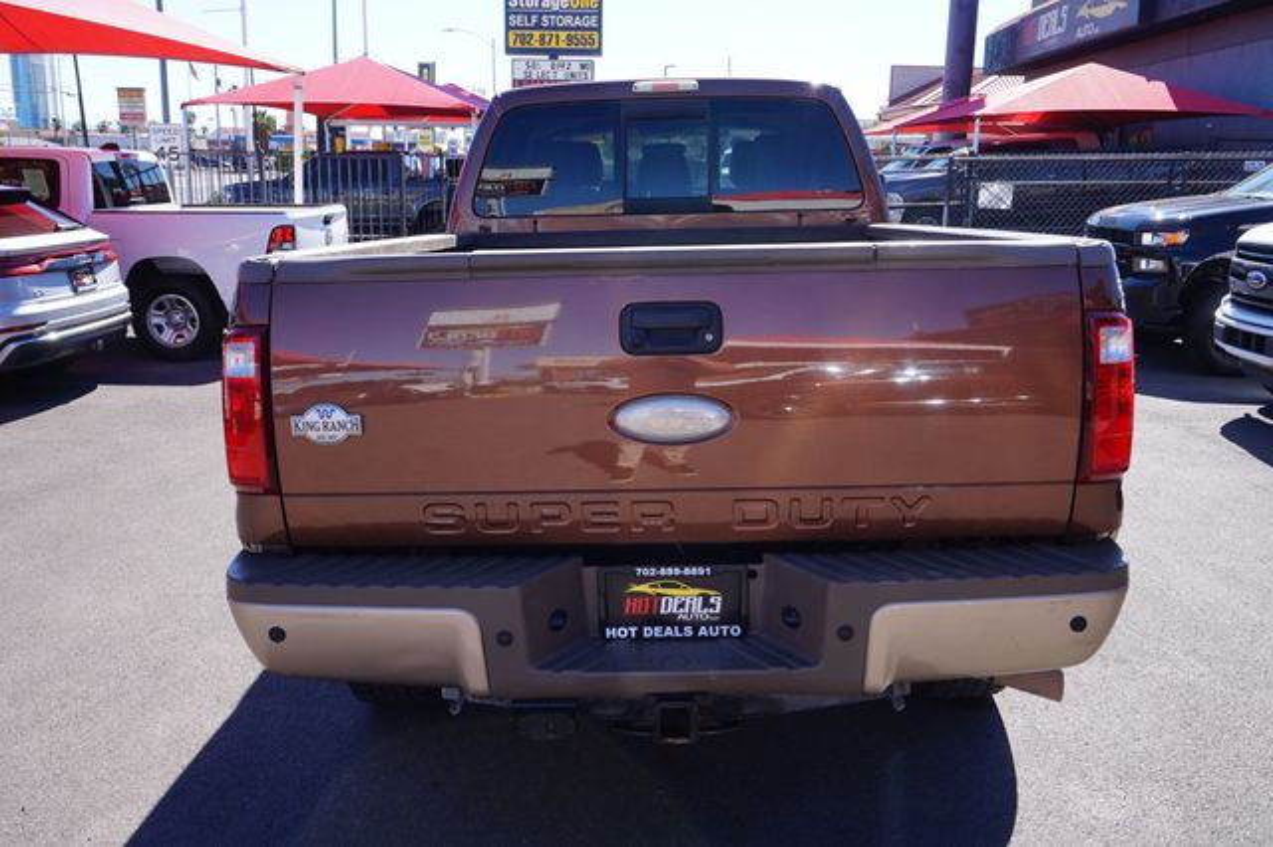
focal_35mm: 32
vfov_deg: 41.7
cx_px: 636
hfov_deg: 59.5
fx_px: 1113
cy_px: 424
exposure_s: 1/80
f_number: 9
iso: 100
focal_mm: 21
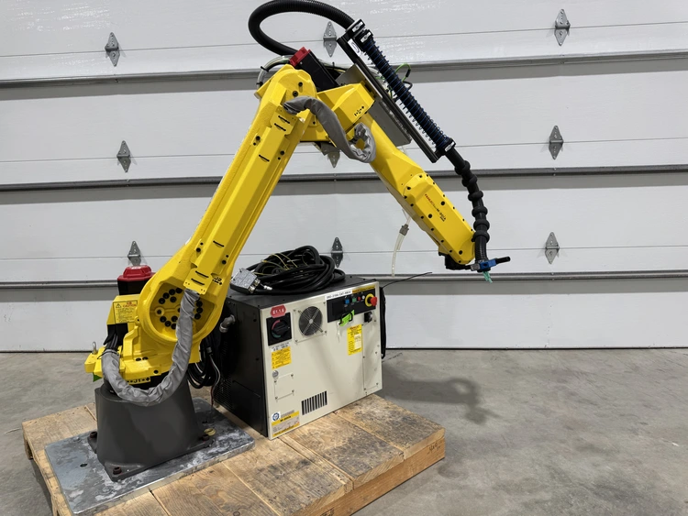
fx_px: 477
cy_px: 258
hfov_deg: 71.6
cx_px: 344
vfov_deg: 56.8
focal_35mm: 24
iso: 80
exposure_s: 1/120
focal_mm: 6.76
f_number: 1.78
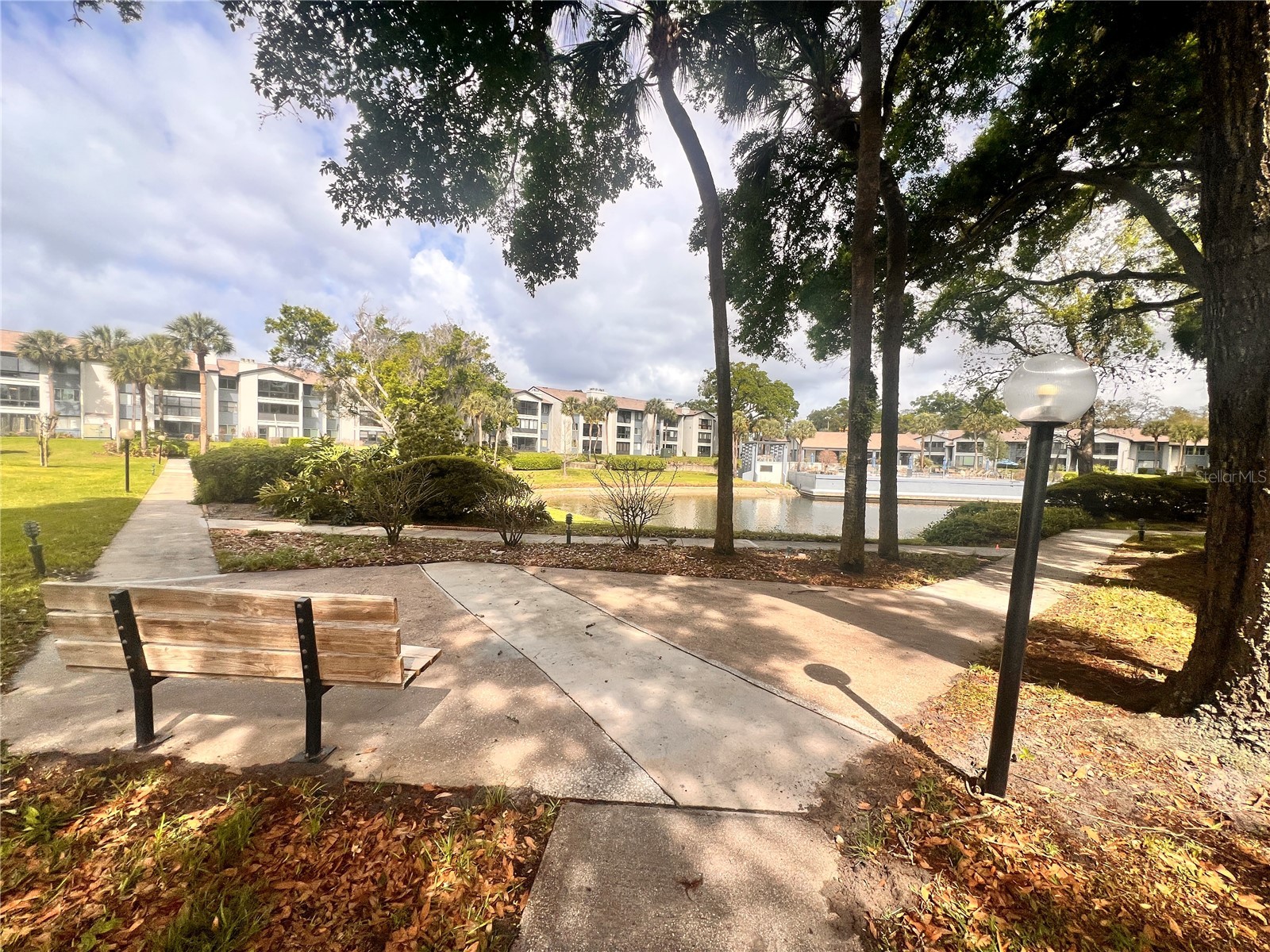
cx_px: 635
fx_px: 477
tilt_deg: -4.6
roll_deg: -2.6
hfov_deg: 106.2
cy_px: 476
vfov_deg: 89.9
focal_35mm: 13
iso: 32
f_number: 1.8
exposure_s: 1/1206
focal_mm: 1.57
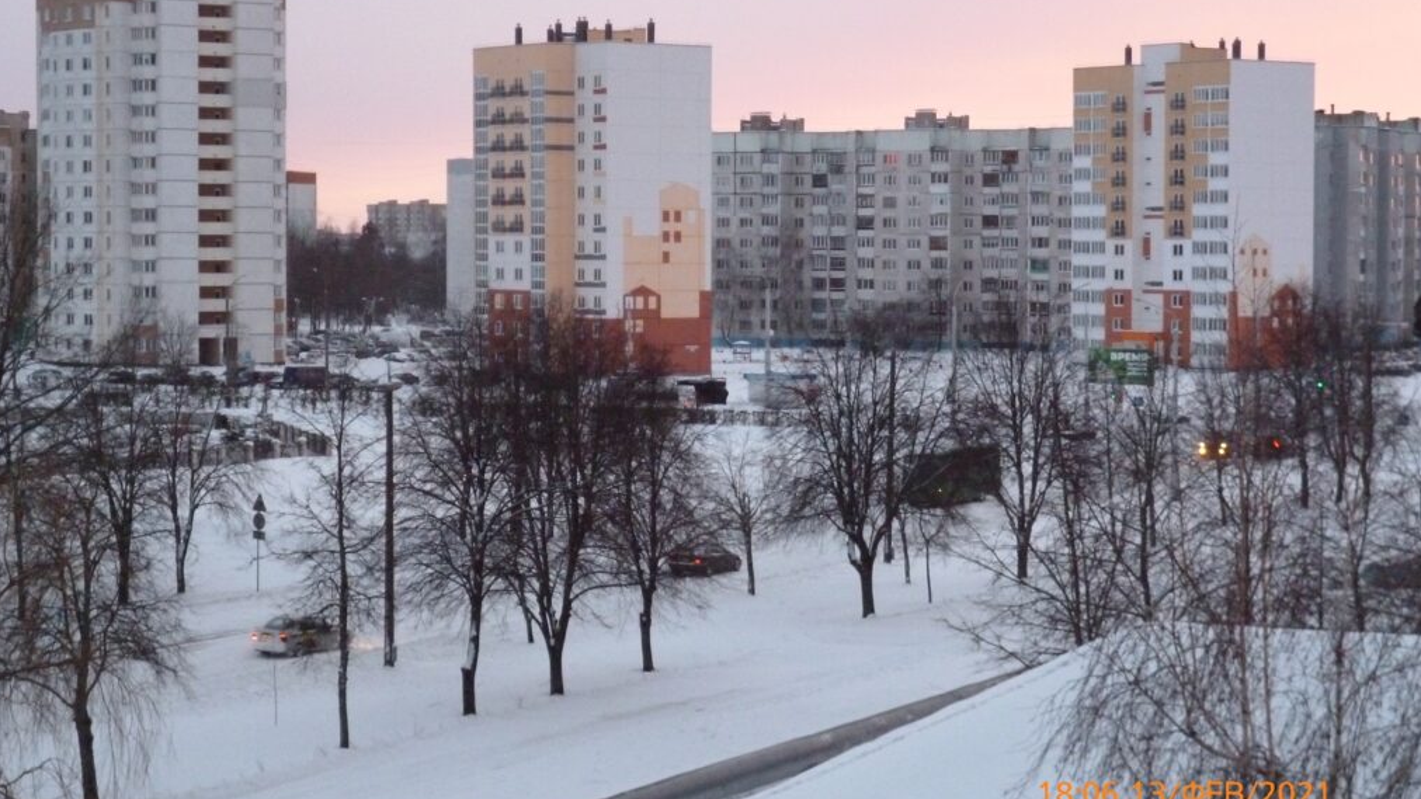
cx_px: 706
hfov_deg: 24.7
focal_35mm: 86
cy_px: 362
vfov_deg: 14.1
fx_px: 3240
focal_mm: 13.9
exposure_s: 1/40
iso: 800
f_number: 5.4
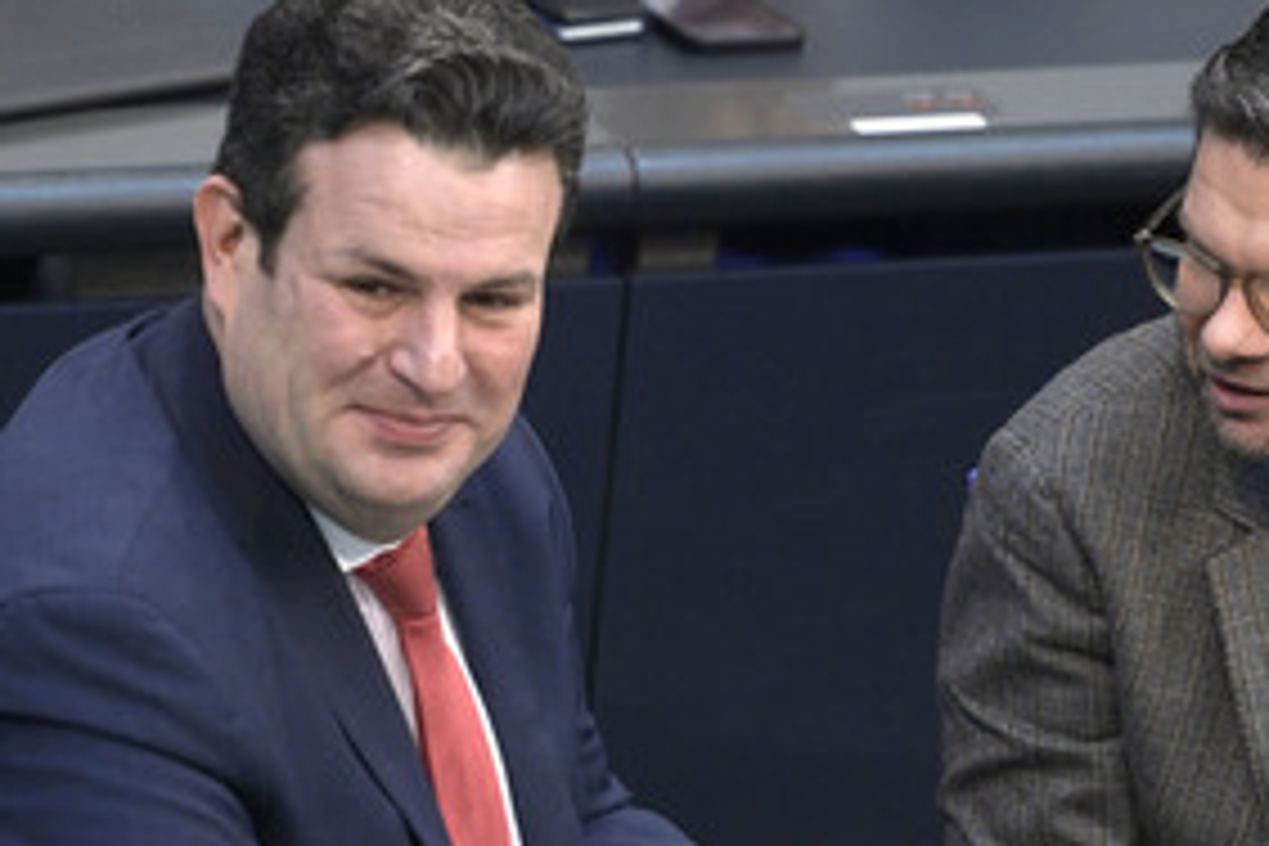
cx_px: 763
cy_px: 594
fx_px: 24814
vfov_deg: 2.0
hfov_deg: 2.9
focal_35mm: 704
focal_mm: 440
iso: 8000
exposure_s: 1/400
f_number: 5.6
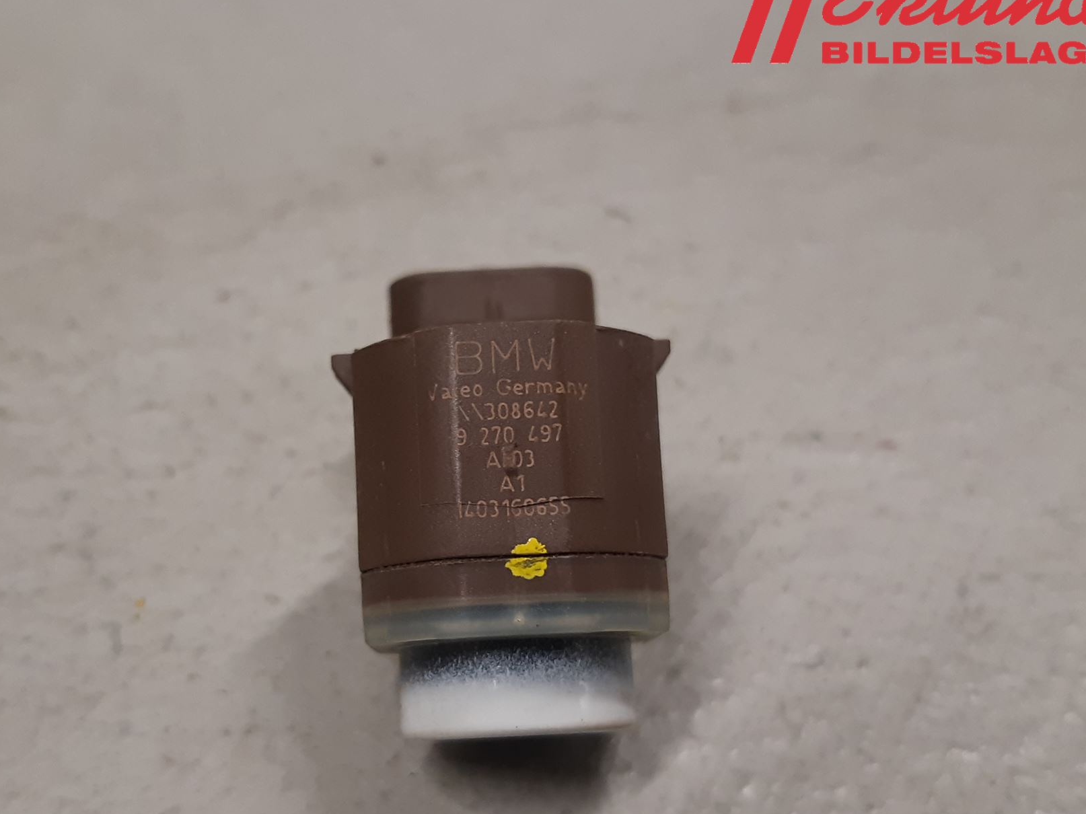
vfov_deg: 42.8
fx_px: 1035
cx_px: 456
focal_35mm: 33
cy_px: 466
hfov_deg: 55.1
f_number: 1.7
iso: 100
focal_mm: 3.93
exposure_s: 1/50
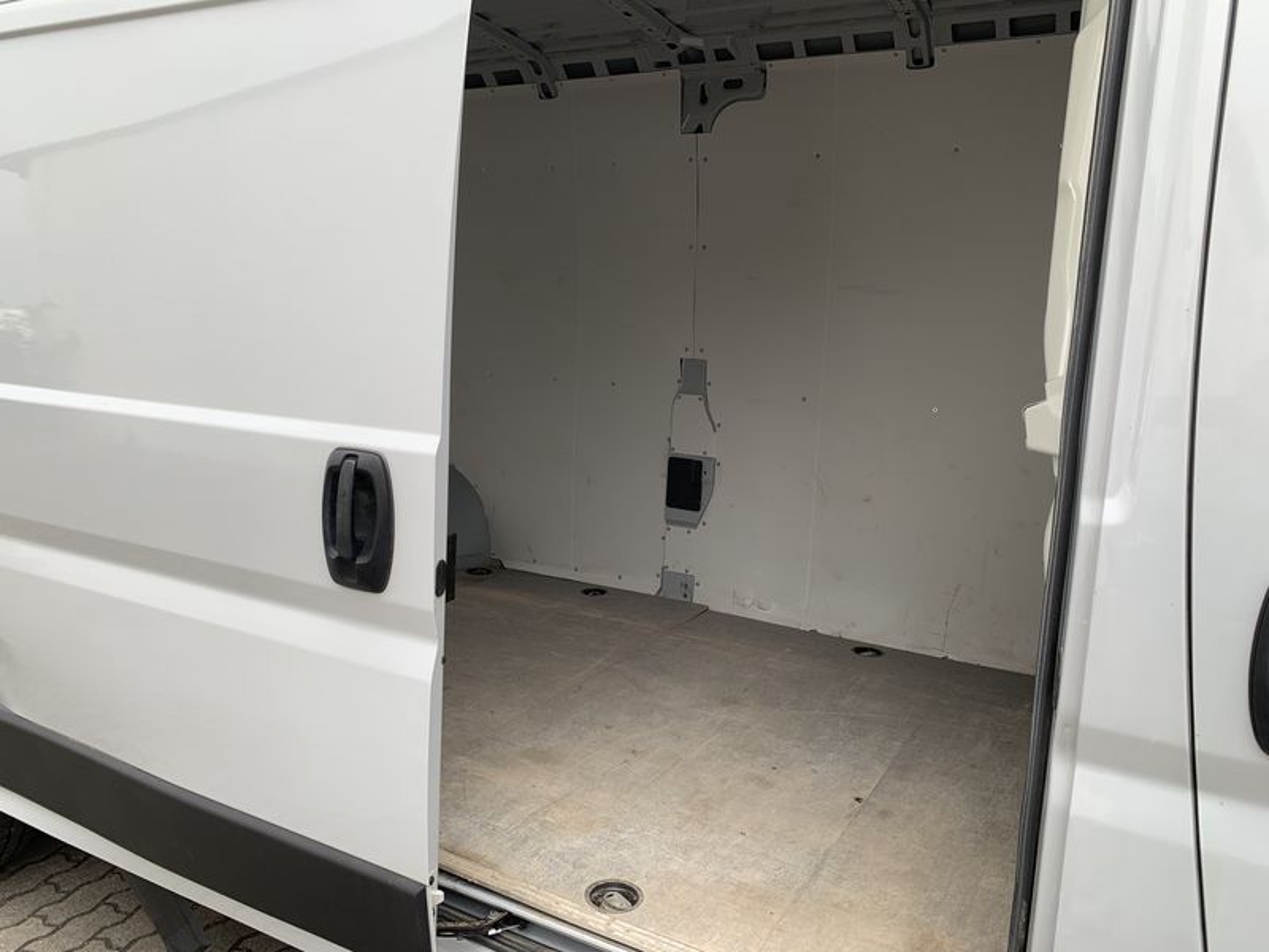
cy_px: 476
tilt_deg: -4.5
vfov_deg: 53.1
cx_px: 634
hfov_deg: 67.3
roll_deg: -1.2
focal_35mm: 26
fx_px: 953
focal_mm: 4.25
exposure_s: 1/292
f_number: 1.8
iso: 25
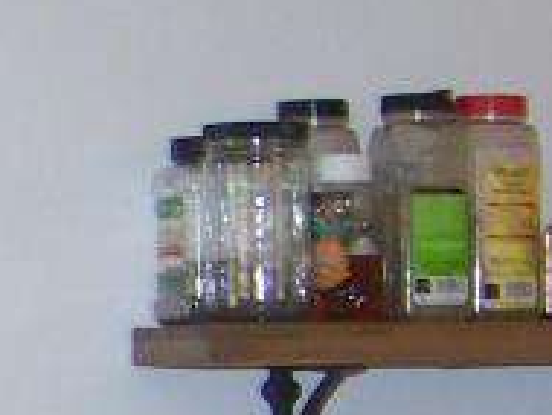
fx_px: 3098
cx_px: -427
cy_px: 493
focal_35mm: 194
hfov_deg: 9.7
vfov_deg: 7.6
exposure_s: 1/30
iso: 64
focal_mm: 5.85
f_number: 2.8
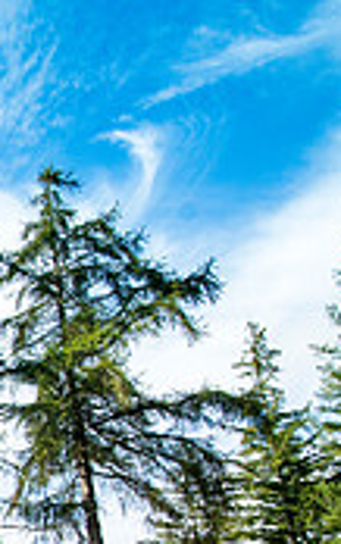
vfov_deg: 27.5
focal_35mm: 68
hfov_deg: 13.3
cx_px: -513
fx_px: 1009
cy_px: 602
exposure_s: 1/1250
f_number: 6.3
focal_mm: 20
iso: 500
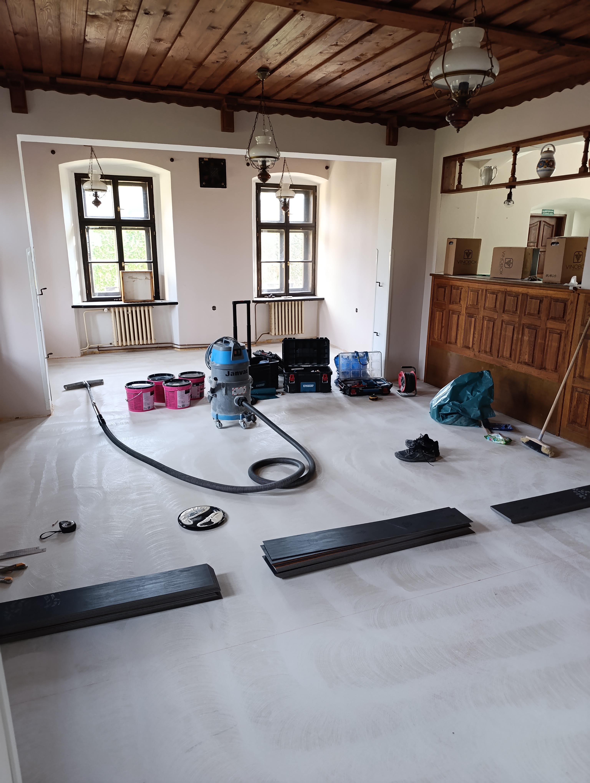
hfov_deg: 59.0
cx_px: 295
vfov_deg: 73.8
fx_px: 521
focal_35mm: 23
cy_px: 392
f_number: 1.6
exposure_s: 1/100
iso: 800
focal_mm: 6.14
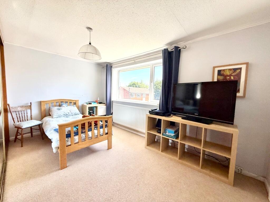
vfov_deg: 85.7
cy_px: 101
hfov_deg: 102.1
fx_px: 109
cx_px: 135
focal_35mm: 14
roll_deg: -2.0
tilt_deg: -4.6
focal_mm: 2.22
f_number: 2.2
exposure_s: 1/315
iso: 64
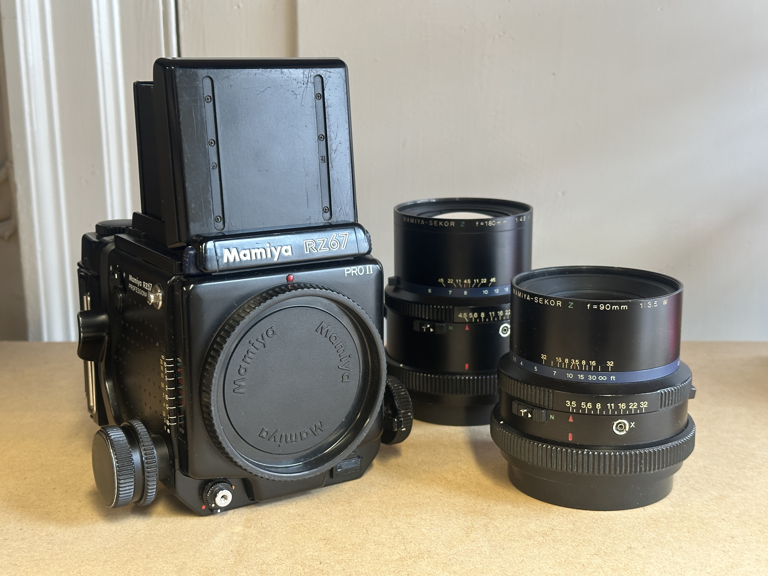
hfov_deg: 39.7
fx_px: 1065
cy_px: 288
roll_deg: +0.6
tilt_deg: -12.6
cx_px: 384
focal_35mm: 48
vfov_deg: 30.3
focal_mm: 6.86
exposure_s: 1/33
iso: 200
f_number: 1.78
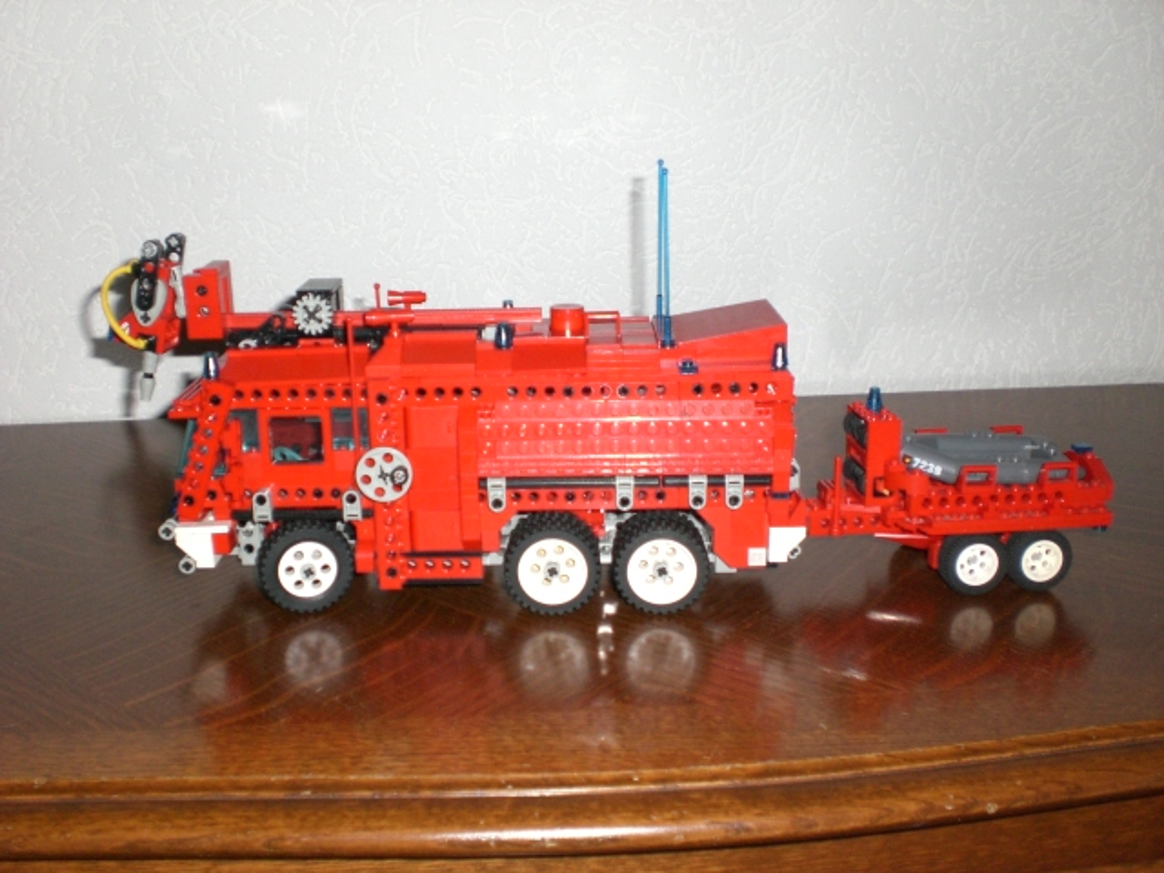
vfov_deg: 37.7
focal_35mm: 38
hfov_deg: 49.0
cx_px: 582
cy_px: 436
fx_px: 1278
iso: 200
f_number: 3.1
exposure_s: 1/60
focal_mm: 6.3
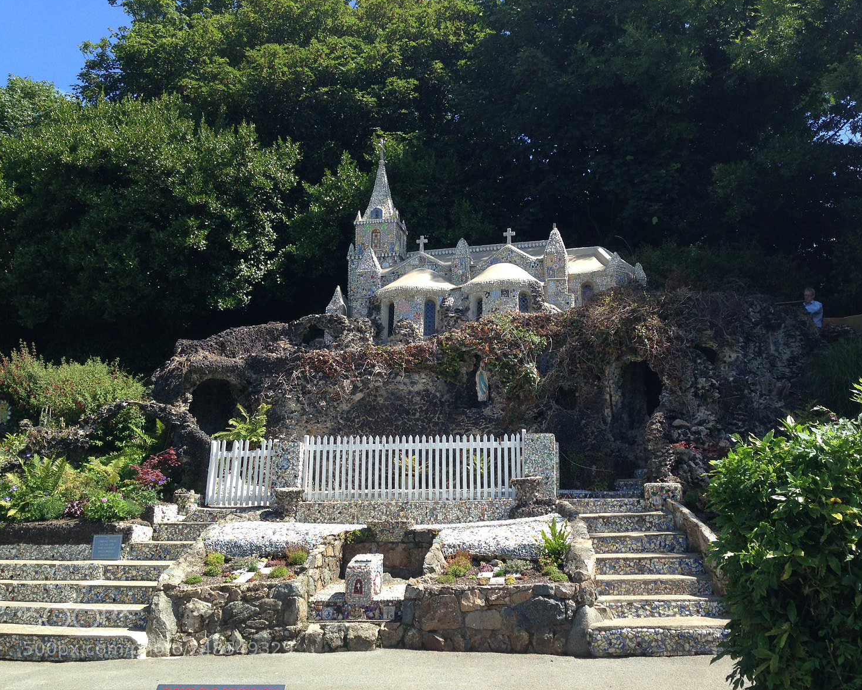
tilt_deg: +14.6
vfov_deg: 42.2
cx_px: 455
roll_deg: -2.4
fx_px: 893
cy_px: 343
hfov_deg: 51.5
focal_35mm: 35
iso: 50
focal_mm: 4.12
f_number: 2.4
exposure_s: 1/669
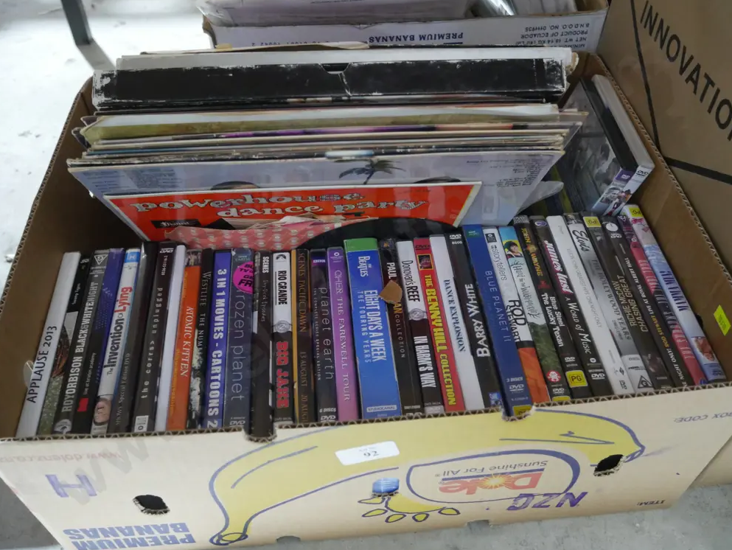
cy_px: 272
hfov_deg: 55.3
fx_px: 698
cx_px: 366
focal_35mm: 33
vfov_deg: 43.0
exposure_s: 1/50
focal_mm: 16
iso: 3200
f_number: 3.6
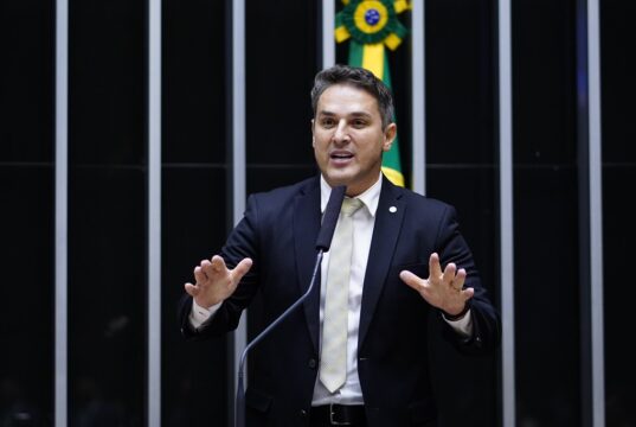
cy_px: 214
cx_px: 318
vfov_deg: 10.8
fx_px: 2247
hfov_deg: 16.1
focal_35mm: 127
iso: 2000
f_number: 1.8
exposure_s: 1/250
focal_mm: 85
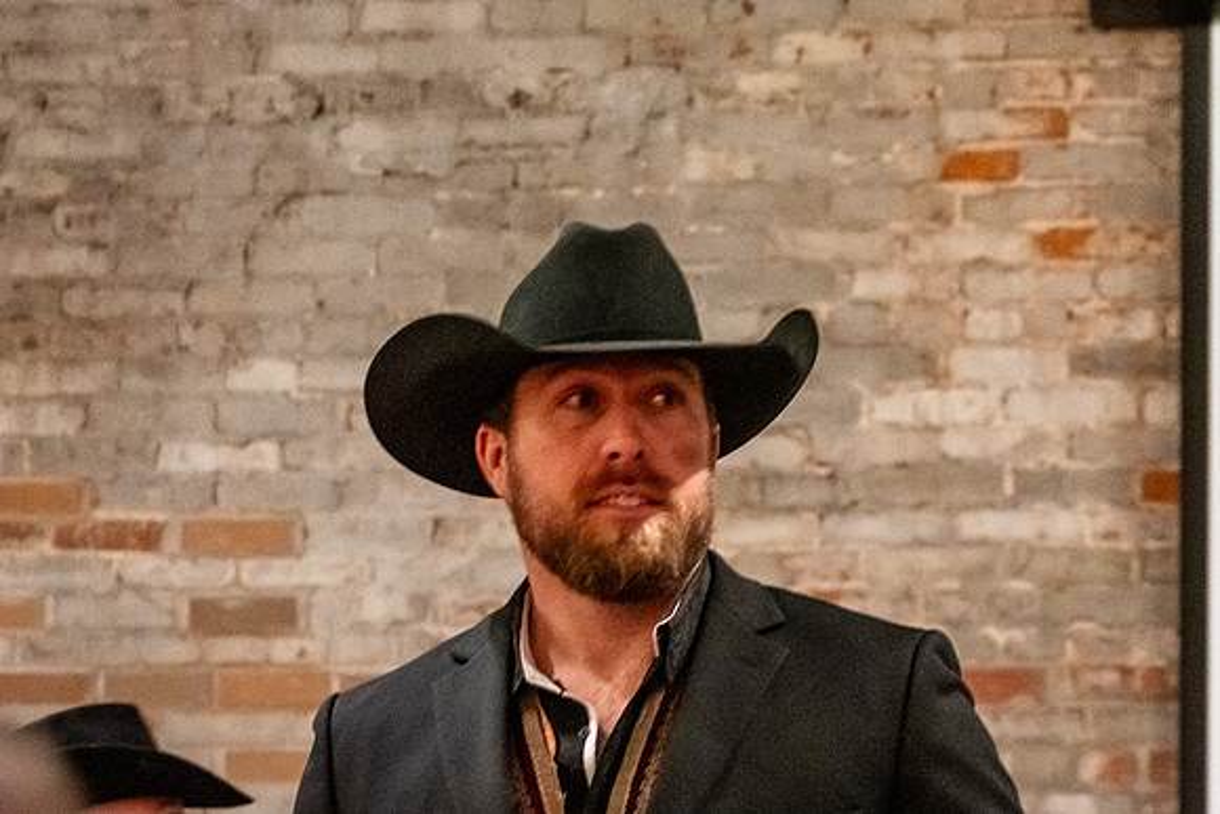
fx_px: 5787
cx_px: 743
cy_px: 149
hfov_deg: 12.0
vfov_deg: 8.0
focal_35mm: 171
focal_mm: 102
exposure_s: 1/40
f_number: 6.3
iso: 6400
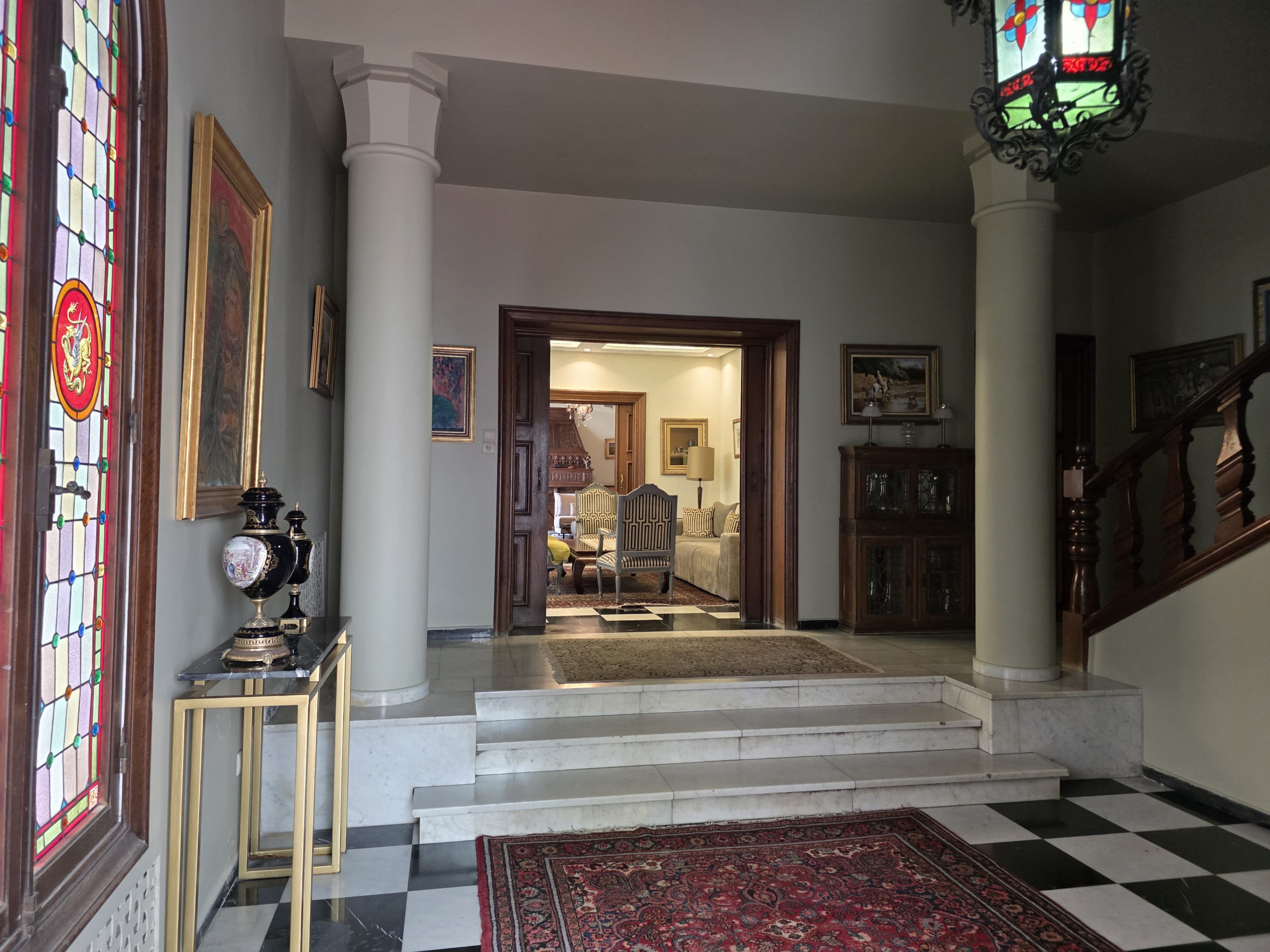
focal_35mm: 23
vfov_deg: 58.9
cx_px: 635
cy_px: 476
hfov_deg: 73.9
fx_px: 844
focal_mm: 6.3
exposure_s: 1/100
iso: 500
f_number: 1.7
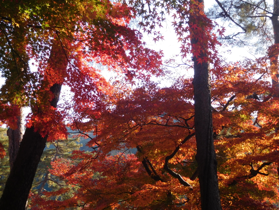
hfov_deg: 34.9
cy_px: 105
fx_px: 443
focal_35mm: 55
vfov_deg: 26.6
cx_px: 140
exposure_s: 1/200
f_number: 4.2
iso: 125
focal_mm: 9.8
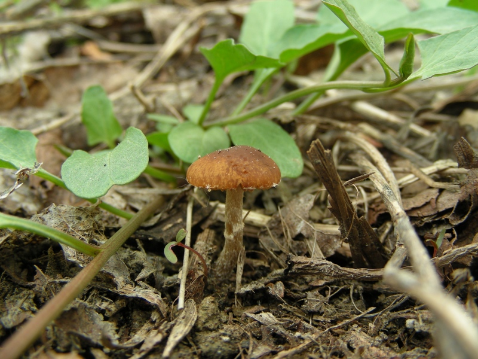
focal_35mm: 38
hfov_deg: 49.0
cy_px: 180
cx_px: 239
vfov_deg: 37.7
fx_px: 525
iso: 50
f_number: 3.5
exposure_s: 1/65.8
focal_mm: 6.3
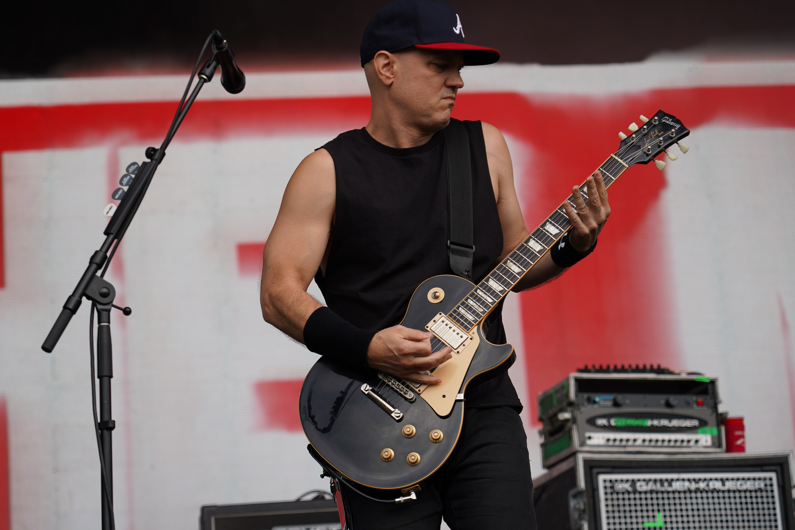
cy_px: 265
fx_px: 2319
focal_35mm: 105
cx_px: 398
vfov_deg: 13.0
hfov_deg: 19.5
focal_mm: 105
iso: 100
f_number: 4.5
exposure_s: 1/250
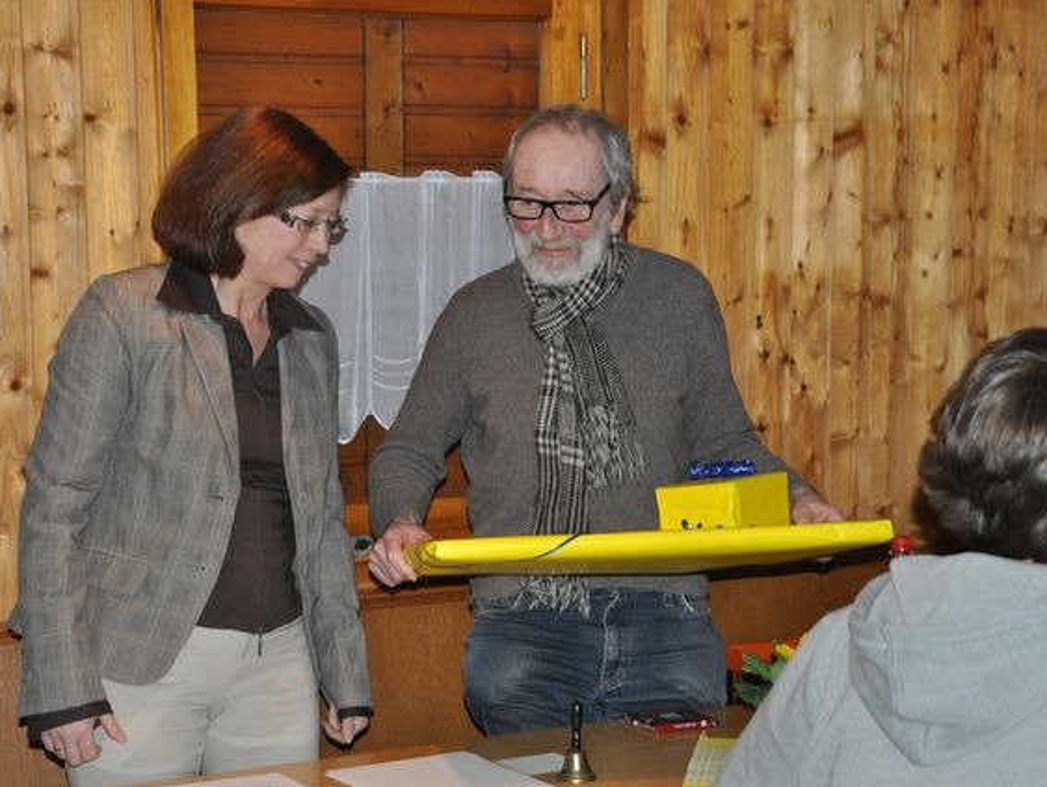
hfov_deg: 27.0
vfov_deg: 20.5
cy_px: 394
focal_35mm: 72
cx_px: 504
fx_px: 2179
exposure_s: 1/60
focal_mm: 44
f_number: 4.5
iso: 800
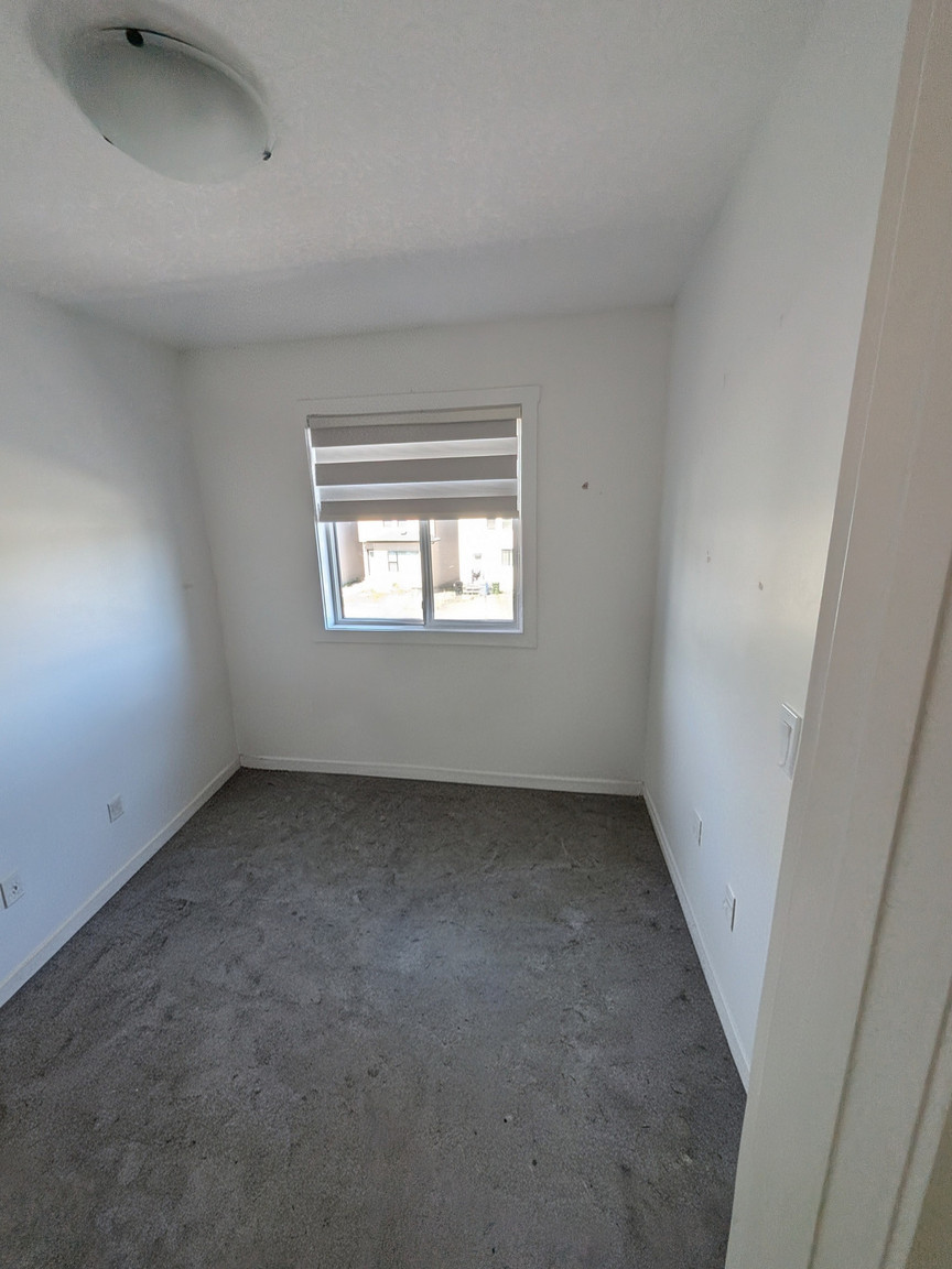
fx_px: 477
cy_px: 634
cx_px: 476
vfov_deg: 106.2
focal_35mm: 13
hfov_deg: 89.9
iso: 70
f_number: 2.2
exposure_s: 1/193
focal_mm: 1.54
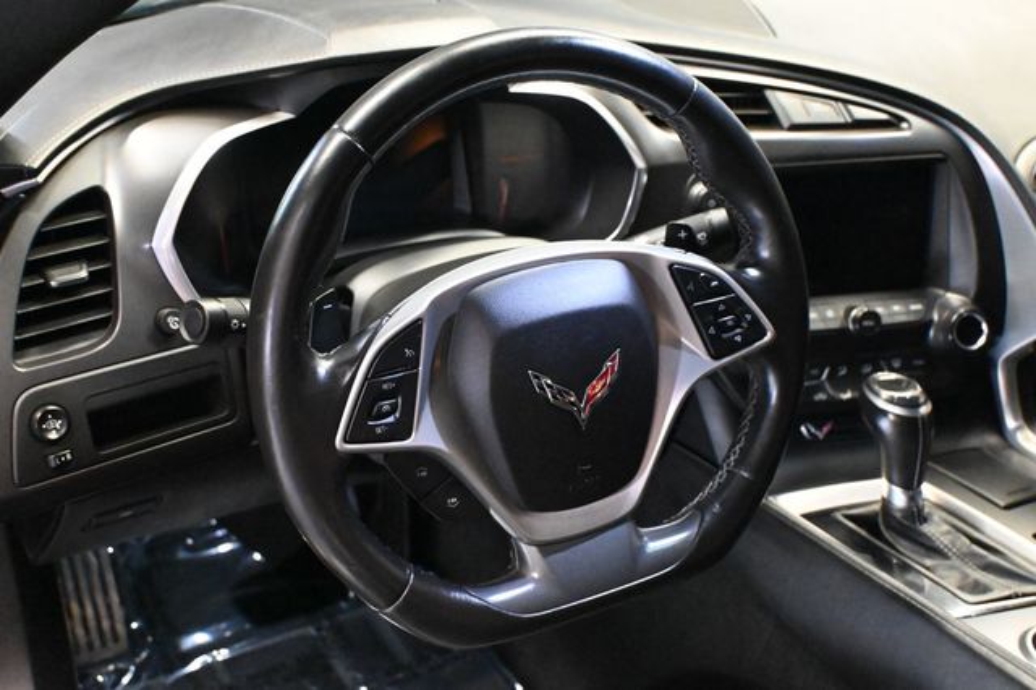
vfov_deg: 32.4
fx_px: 1186
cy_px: 345
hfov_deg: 47.2
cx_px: 518
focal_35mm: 41
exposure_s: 1/50
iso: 12800
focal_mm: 27.5
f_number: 4.5
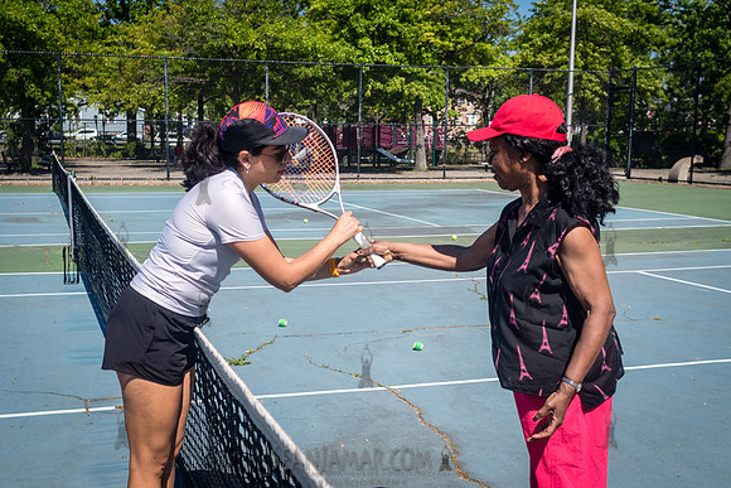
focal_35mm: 44
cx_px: 333
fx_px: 895
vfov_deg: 30.5
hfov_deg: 44.4
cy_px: 267
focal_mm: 35
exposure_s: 1/3200
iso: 200
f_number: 4.5
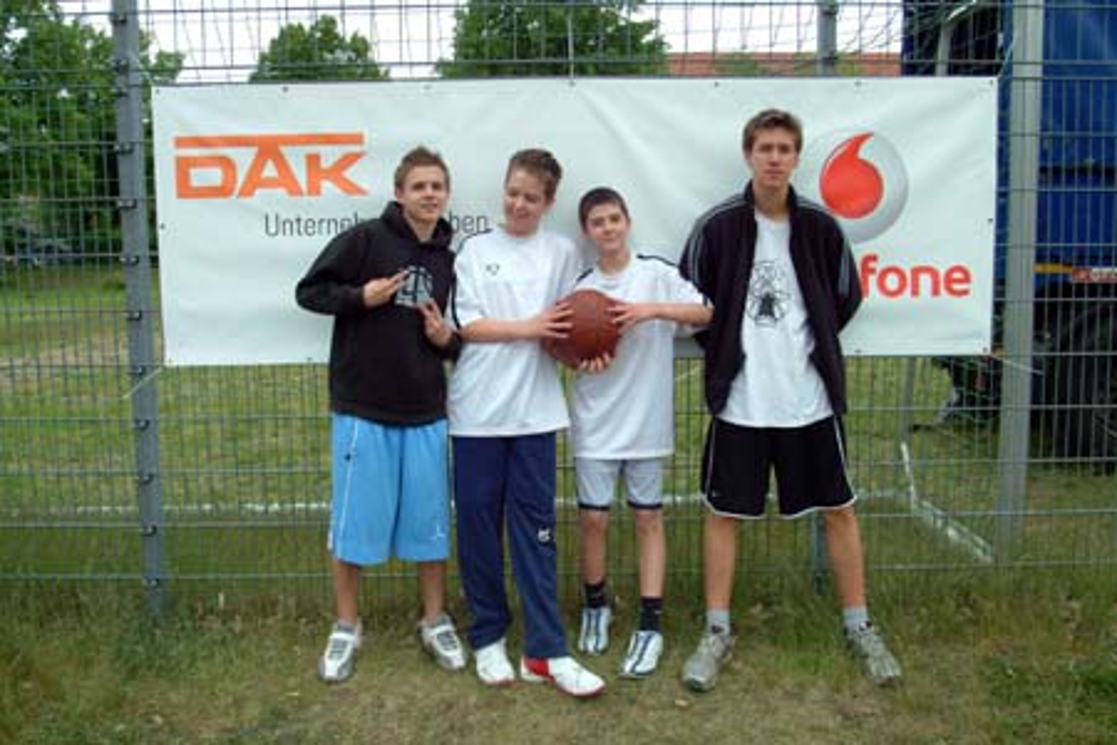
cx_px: 558
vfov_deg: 41.7
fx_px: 977
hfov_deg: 59.5
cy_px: 372
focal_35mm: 32
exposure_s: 1/350
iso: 400
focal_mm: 21
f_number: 9.5
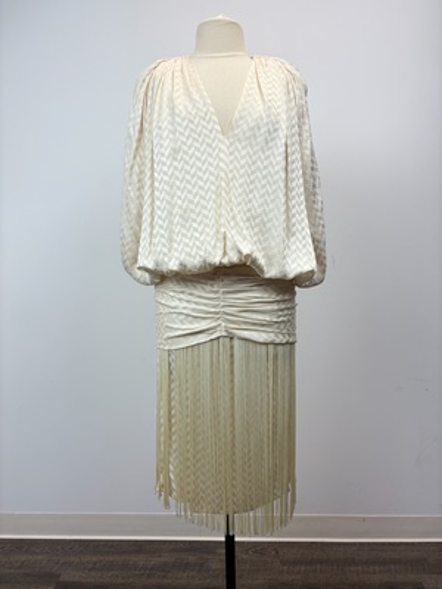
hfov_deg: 53.1
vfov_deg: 67.3
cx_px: 221
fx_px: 443
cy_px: 294
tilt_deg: -2.5
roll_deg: +0.0
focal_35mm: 26
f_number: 1.6
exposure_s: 1/249
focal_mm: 5.96
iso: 50
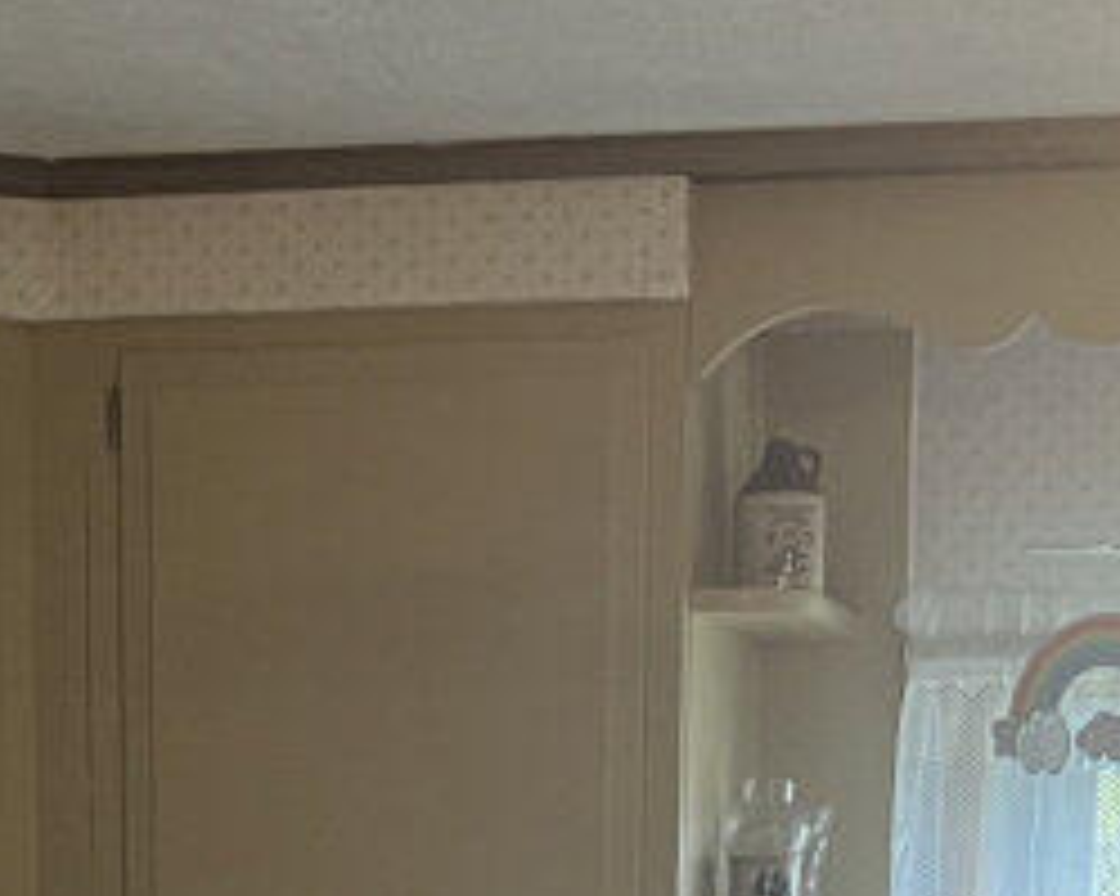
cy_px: 2166
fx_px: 4506
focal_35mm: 136
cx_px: 425
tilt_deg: -11.1
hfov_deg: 14.2
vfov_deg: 9.9
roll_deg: +1.2
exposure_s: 1/60
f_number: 1.5
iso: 125
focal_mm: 5.7
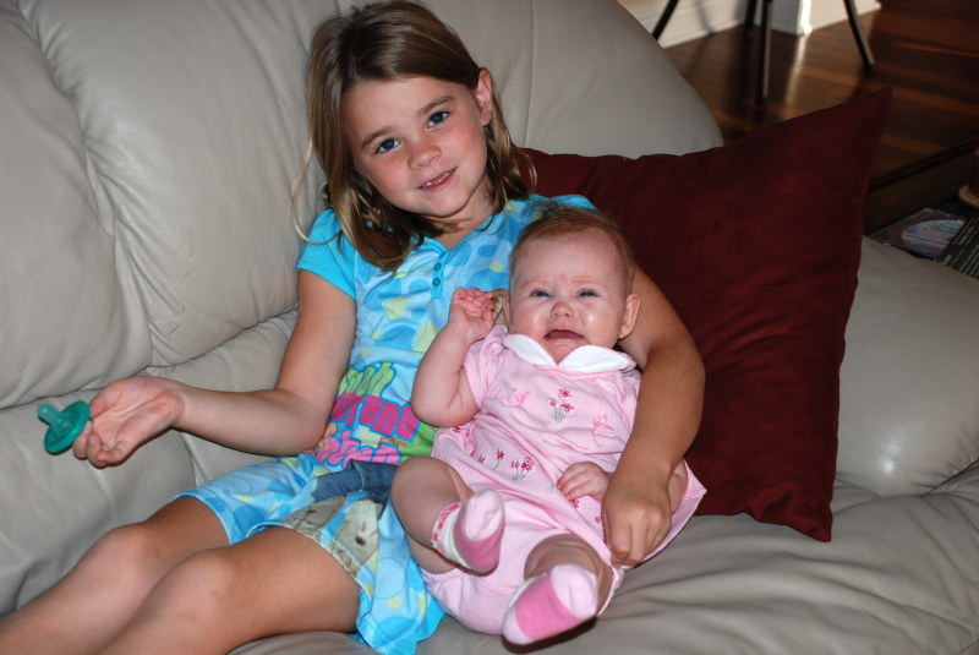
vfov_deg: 22.7
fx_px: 1633
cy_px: 328
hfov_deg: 33.4
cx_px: 490
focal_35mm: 60
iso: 200
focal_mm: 40
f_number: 4.5
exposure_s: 1/60
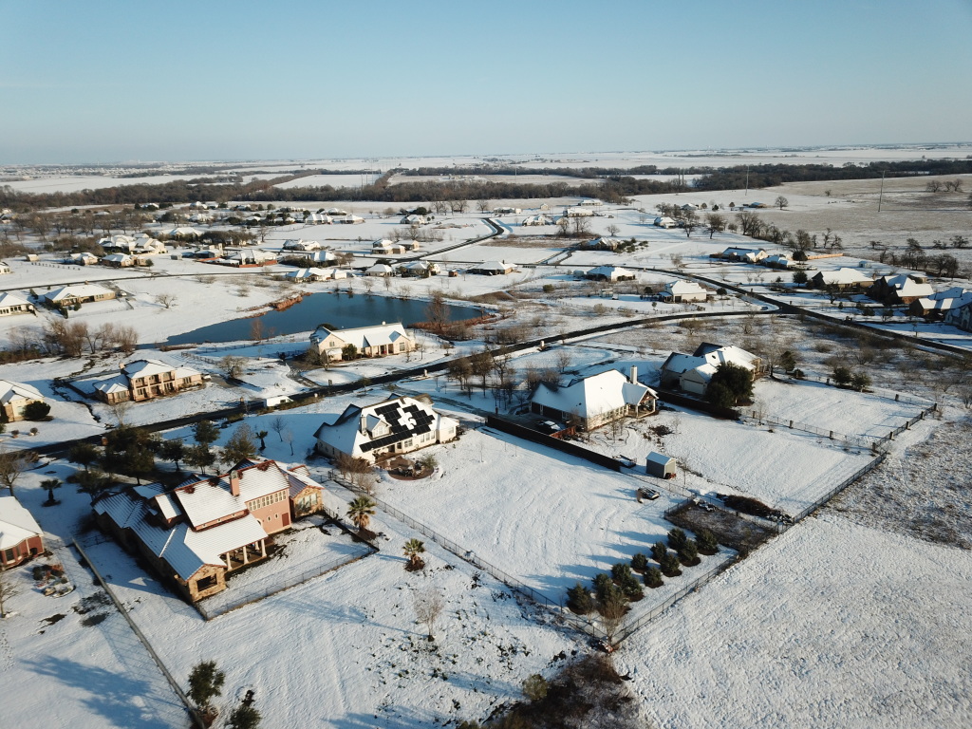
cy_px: 364
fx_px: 730
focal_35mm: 26
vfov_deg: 53.1
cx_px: 486
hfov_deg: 67.3
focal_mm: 4.73
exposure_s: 1/100
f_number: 2.2
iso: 100
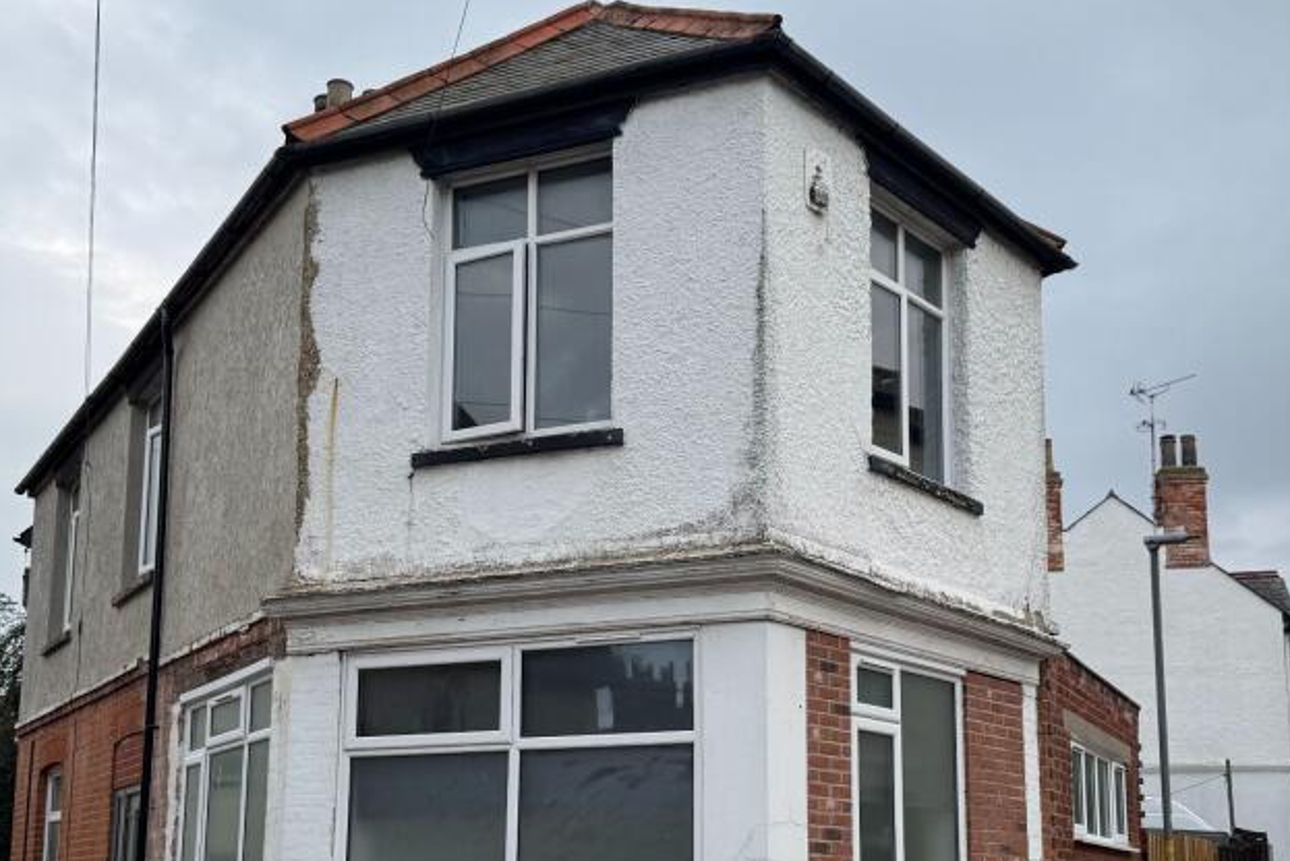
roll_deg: +1.2
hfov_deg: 47.4
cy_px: 658
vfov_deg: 32.0
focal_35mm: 41
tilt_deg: +10.9
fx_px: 1470
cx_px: 690
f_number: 1.78
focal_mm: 6.76
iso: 80
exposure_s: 1/2105
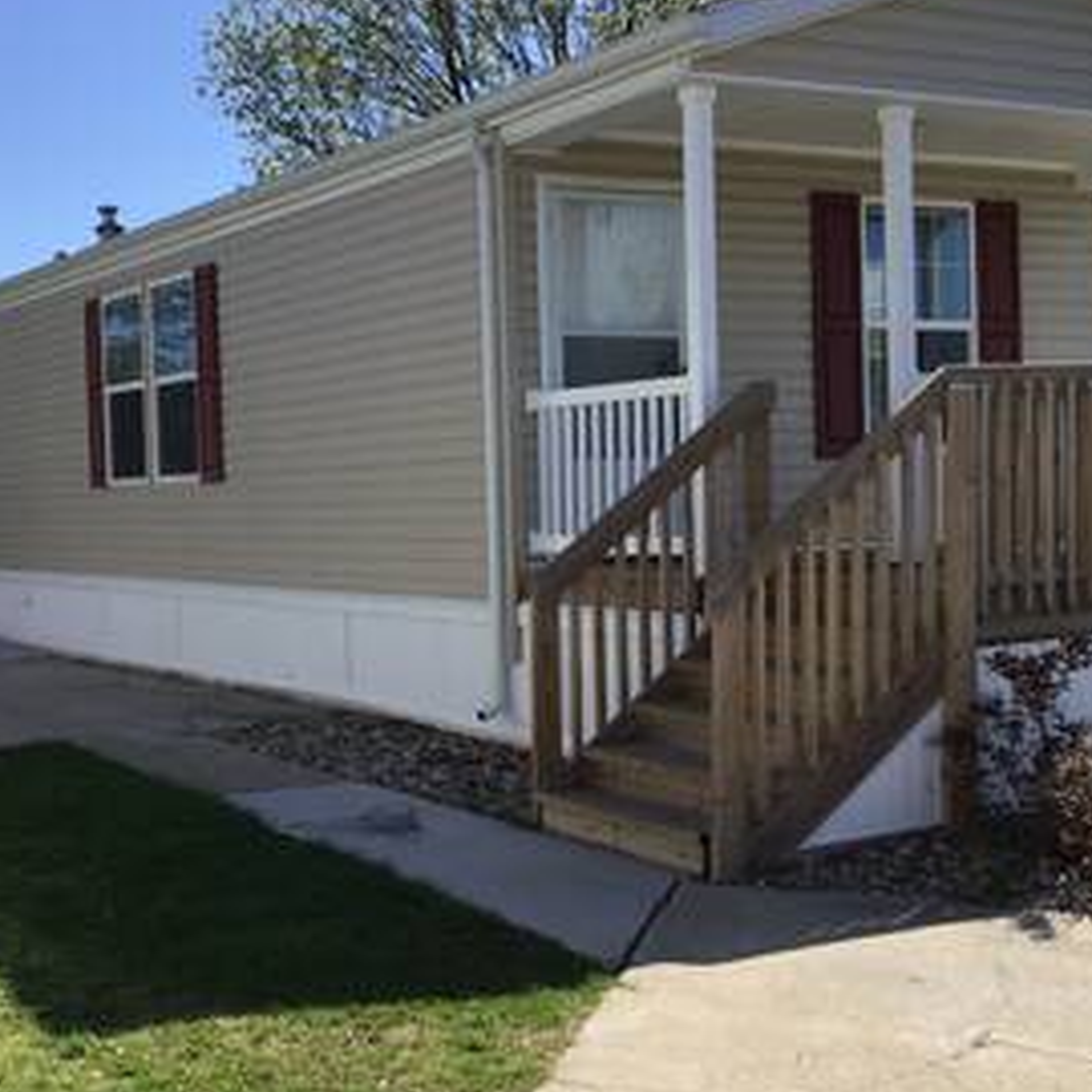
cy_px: 530
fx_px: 1856
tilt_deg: -3.0
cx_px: 408
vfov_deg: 32.8
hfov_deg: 32.6
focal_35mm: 52
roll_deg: +0.9
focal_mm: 3.3
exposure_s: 1/1148
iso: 25
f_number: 2.4
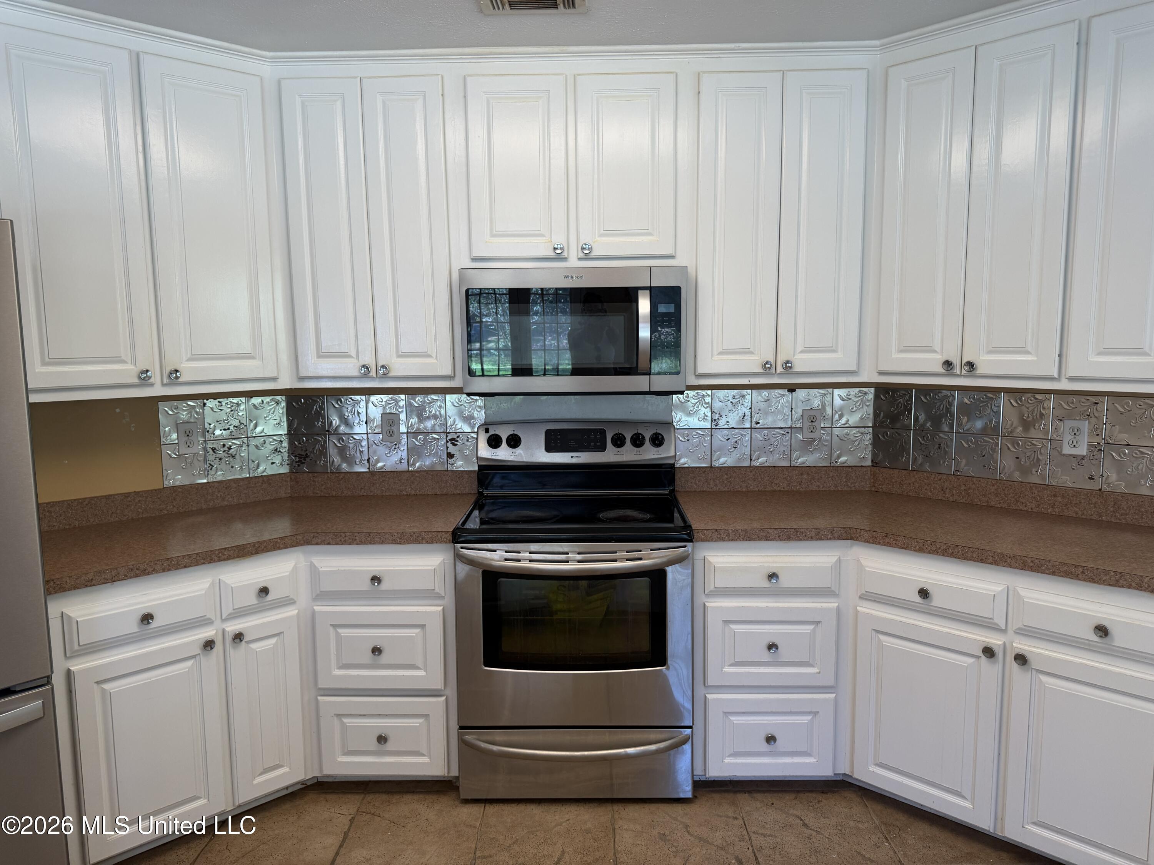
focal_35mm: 24
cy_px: 432
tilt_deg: -8.2
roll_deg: +0.7
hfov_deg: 71.6
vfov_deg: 56.8
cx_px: 577
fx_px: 800
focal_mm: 6.76
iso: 100
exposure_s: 1/120
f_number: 1.78
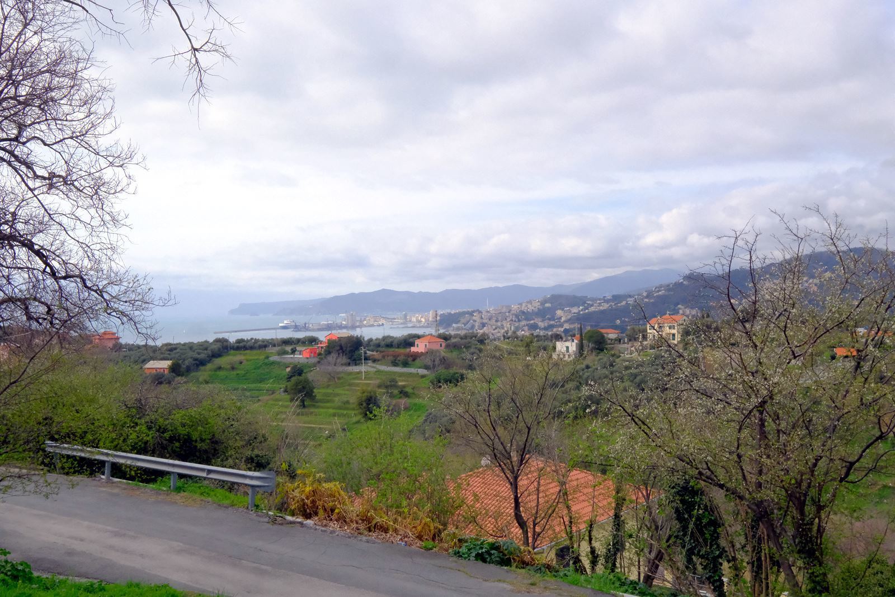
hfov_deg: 61.9
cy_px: 298
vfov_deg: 43.6
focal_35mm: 30
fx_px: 746
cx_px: 448
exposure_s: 1/3000
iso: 5000
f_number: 11
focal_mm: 20
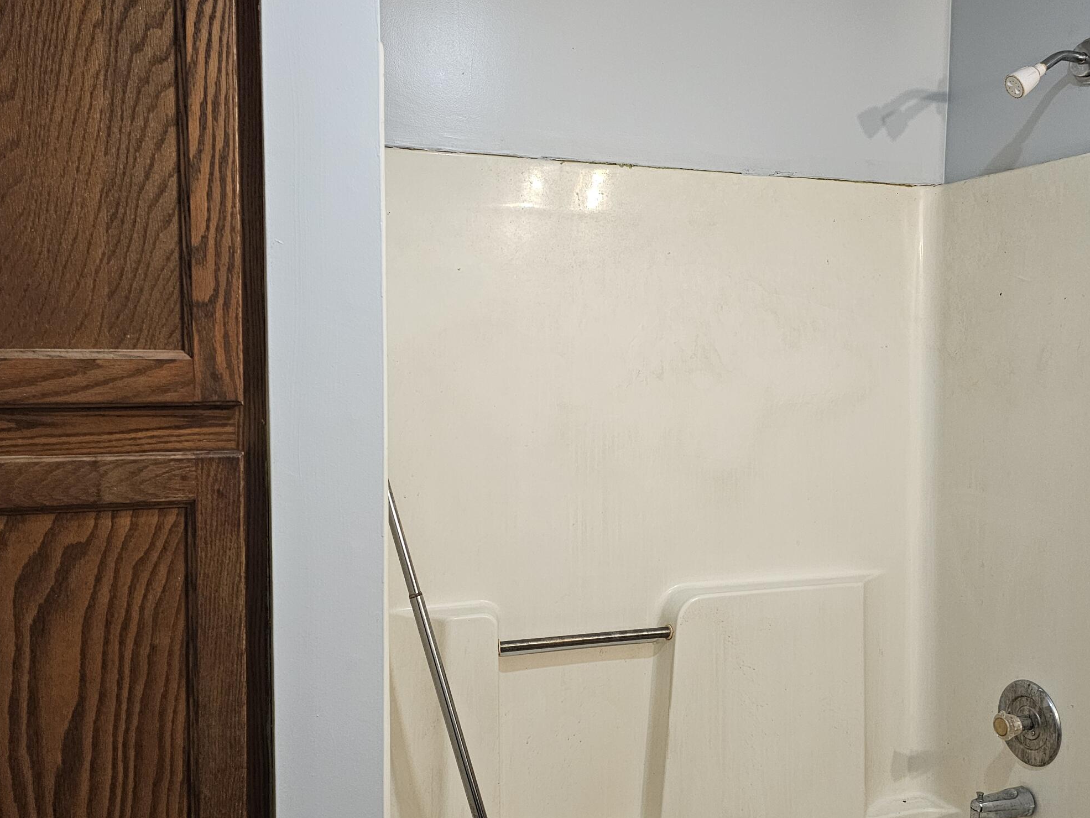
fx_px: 1102
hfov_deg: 52.5
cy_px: 425
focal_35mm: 35
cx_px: 614
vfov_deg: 40.7
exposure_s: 1/120
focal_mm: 6.3
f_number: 1.7
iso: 500
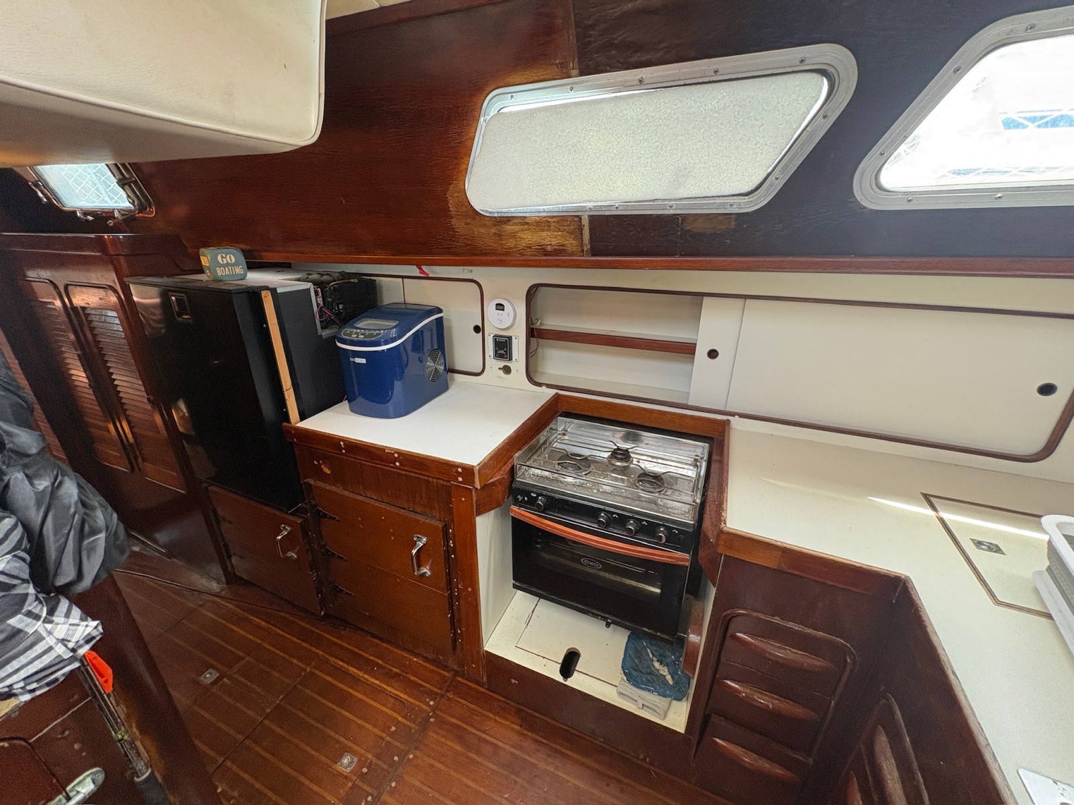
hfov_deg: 102.1
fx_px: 434
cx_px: 537
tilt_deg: -20.9
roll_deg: -0.2
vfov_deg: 85.7
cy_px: 402
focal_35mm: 14
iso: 200
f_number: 2.2
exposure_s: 1/80
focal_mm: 2.22
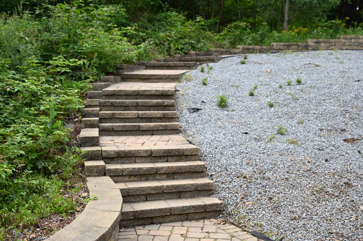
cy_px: 120
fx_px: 423
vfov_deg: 31.8
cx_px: 182
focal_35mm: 42
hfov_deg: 46.4
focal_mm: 42
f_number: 4
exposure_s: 1/250
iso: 250
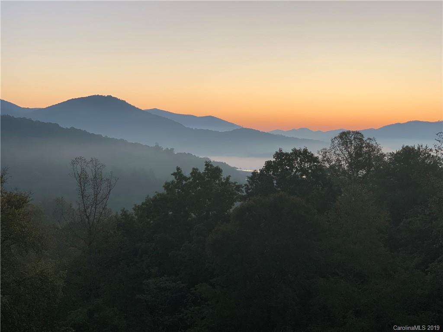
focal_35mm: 52
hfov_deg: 36.8
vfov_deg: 28.0
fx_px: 665
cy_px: 166
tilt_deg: -2.2
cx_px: 222
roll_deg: -0.6
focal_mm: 6
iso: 32
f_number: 2.4
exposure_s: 1/122
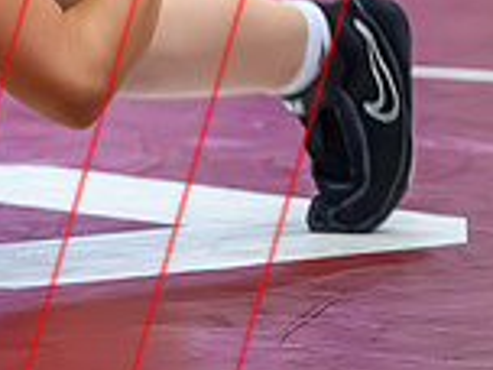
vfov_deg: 3.4
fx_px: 6195
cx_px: -267
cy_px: -266
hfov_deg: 4.5
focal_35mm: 435
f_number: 2.8
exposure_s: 1/500
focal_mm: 91
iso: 10000
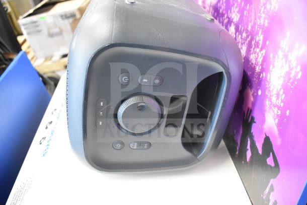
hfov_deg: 57.2
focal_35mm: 33
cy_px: 102
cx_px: 154
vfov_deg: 40.0
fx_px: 281
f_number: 3.8
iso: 5000
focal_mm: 22
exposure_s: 1/30
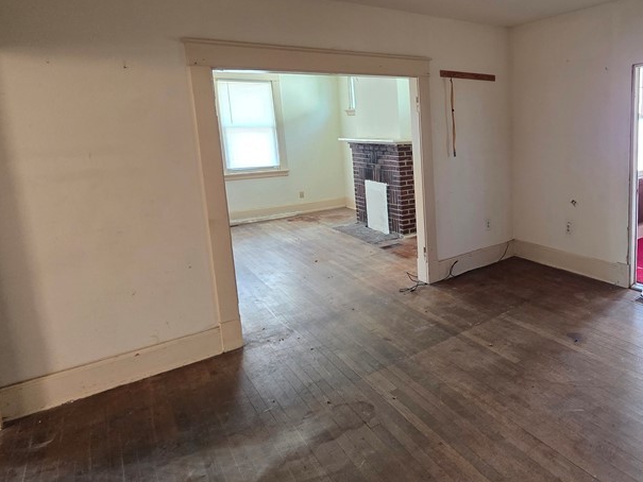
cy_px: 185
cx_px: 507
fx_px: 409
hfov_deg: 69.5
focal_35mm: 22
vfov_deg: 60.4
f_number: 1.9
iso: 320
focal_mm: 2.2
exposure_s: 1/60
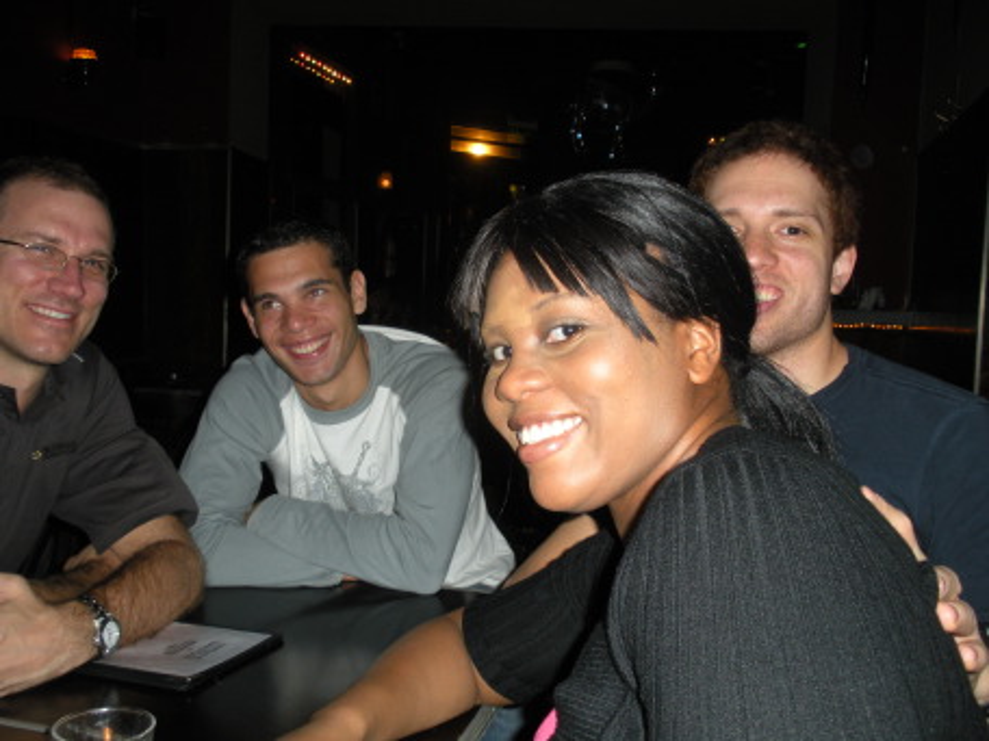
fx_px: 1029
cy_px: 370
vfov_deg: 39.7
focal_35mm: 36
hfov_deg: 51.4
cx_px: 494
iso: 122
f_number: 3.5
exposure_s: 1/60
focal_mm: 6.3
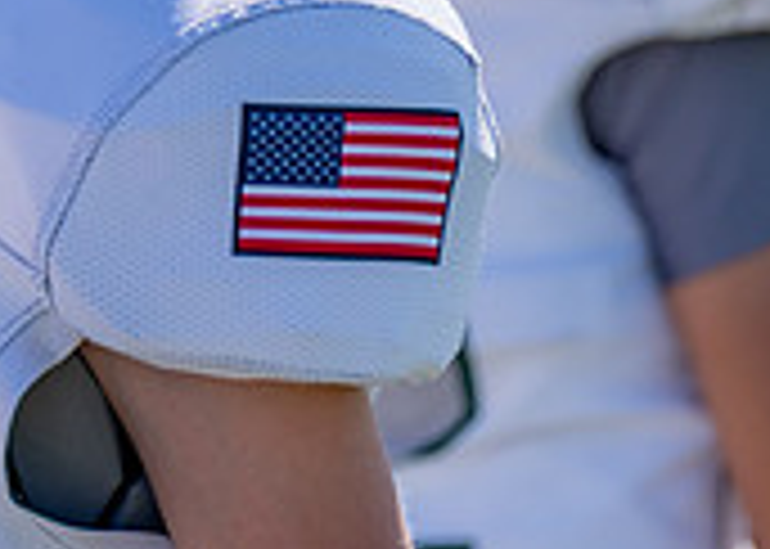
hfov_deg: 4.5
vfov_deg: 3.2
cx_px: -130
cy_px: -56
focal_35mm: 451
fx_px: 9859
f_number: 2.8
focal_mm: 121
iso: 100
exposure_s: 1/1250
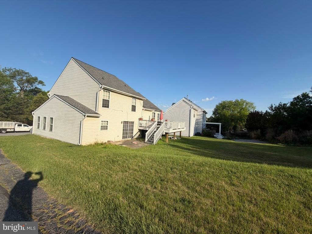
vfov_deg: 85.7
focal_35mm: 14
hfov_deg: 102.1
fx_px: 126
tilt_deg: -1.5
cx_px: 156
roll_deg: -1.4
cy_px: 117
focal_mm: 2.22
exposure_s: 1/770
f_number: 2.2
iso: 25
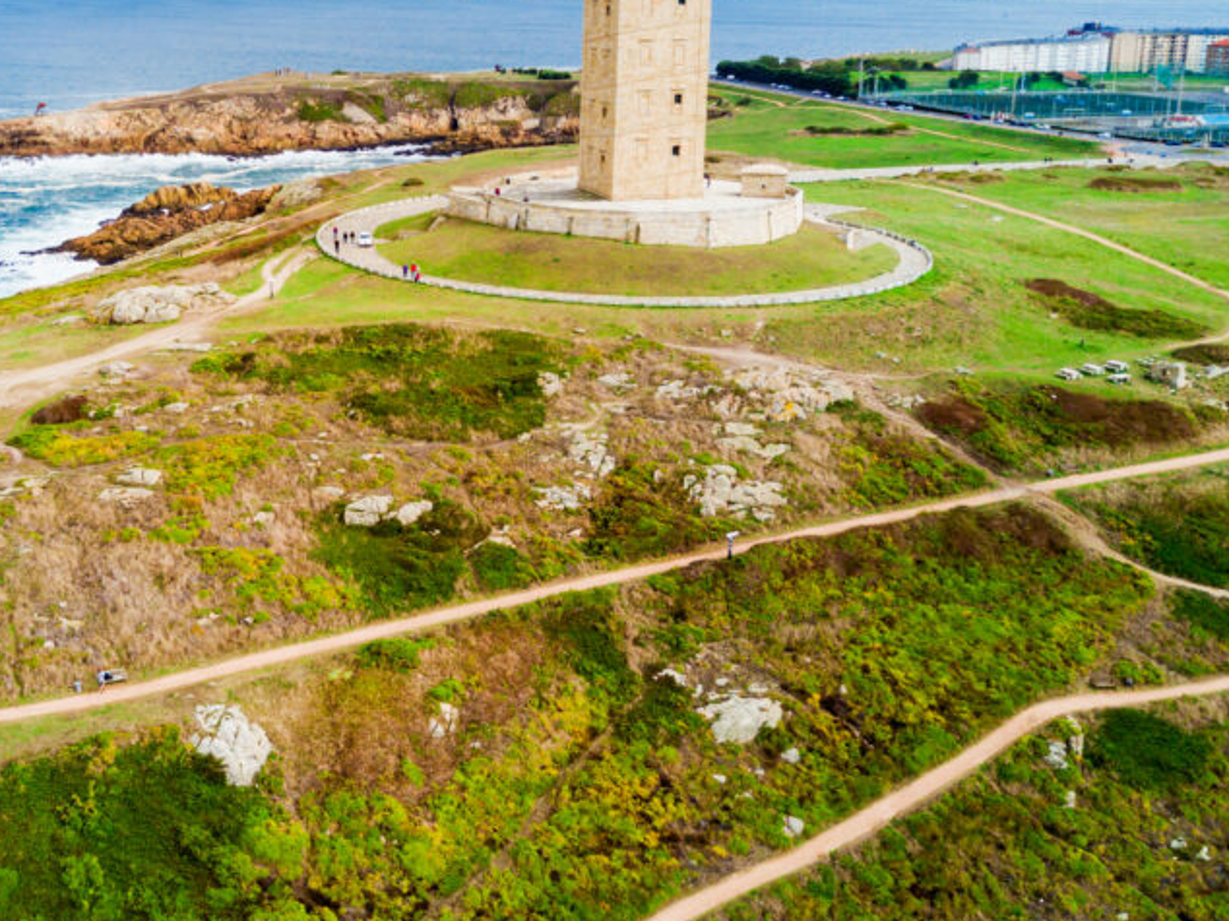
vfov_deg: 33.9
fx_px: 1491
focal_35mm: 42
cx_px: 316
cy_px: 280
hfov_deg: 43.5
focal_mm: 4.7
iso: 100
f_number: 2.2
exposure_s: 1/640
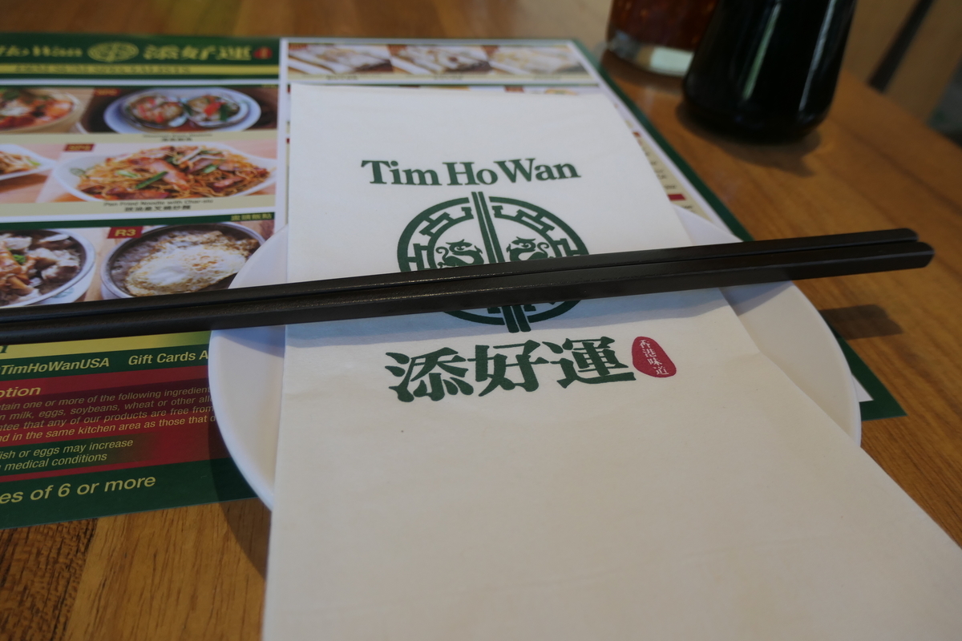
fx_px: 641
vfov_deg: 53.1
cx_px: 481
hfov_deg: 73.7
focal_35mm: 24
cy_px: 320
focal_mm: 8.8
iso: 200
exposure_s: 1/100
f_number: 3.3
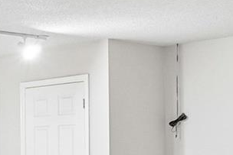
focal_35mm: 101
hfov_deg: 16.4
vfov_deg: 13.3
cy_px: 163
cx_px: -206
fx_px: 654
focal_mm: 10
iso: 400
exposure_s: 1/10
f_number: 8
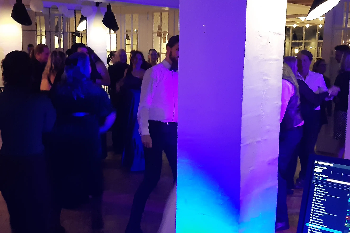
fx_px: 457
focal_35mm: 47
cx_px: 161
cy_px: 117
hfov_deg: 41.9
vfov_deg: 28.6
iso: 400
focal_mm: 3.92
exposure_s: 1/25
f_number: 1.7
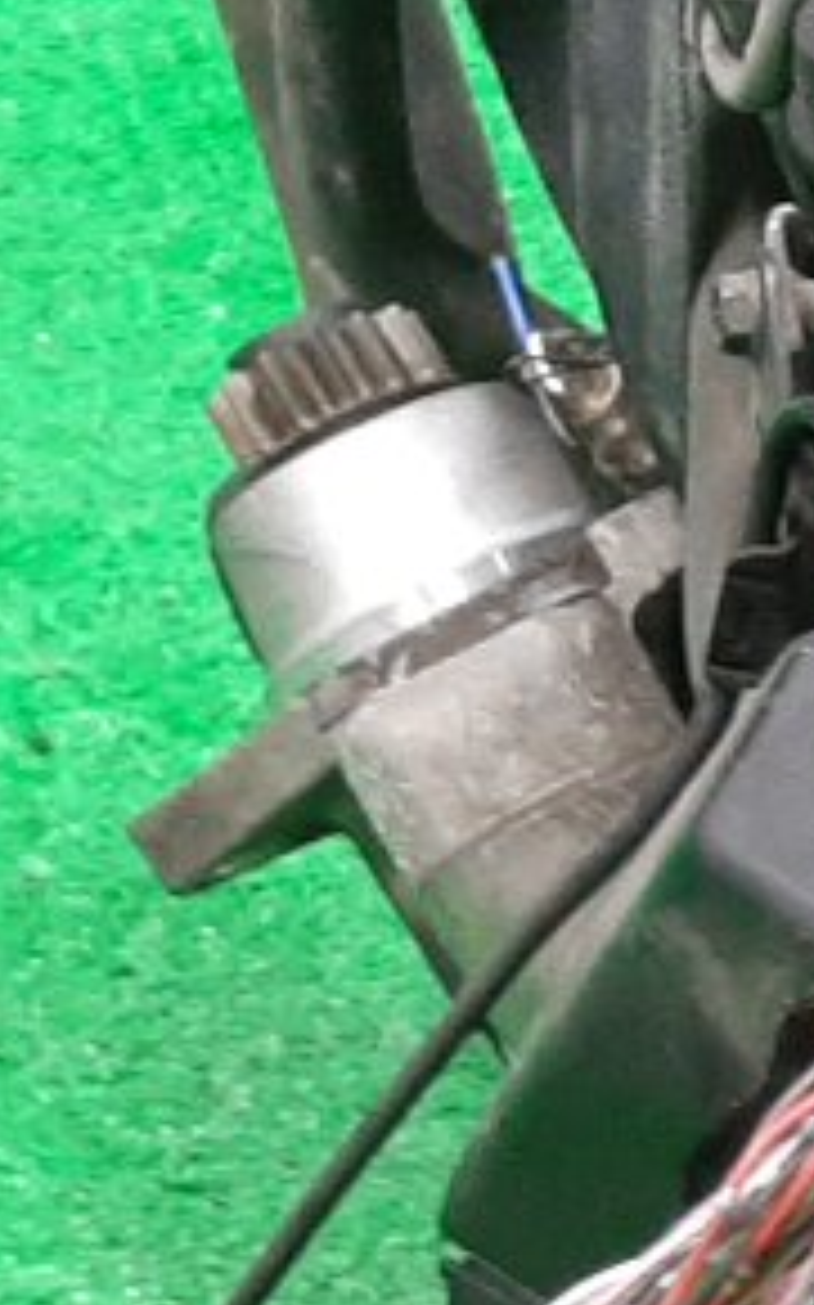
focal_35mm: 137
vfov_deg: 14.5
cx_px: 2464
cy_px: 1773
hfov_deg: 8.1
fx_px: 4868
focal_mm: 3.93
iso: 181
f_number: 1.7
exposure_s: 1/33
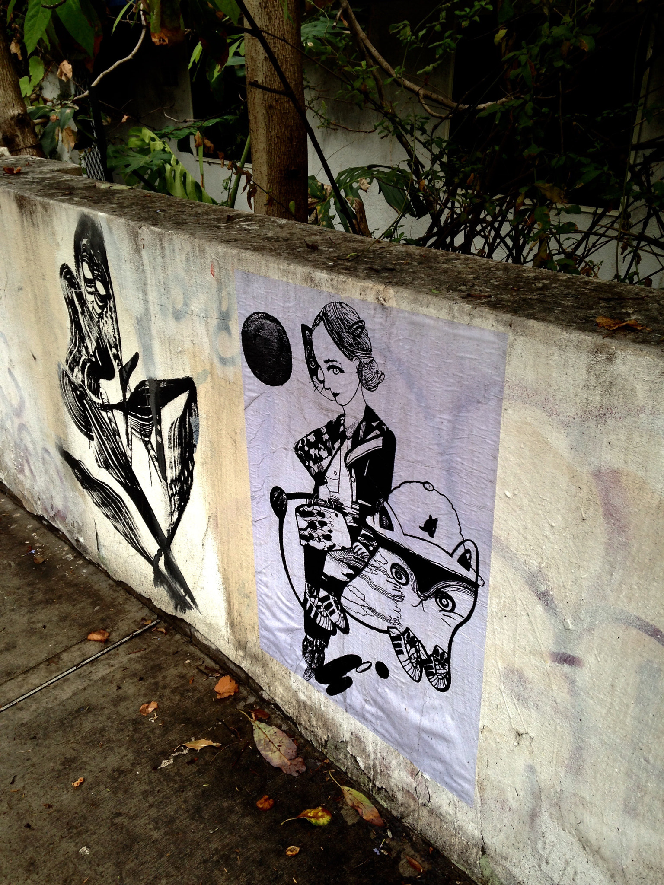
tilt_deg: -26.2
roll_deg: -0.3
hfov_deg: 42.9
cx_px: 332
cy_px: 442
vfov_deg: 55.4
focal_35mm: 33
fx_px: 844
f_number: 2.4
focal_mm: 4.12
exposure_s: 1/149
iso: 50
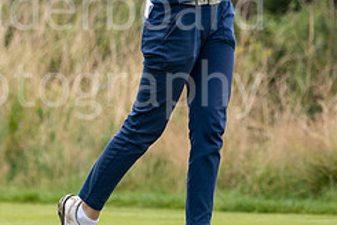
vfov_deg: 1.7
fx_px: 7432
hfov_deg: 2.6
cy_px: -9
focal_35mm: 793
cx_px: 133
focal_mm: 300
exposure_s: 1/1250
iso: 200
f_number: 5
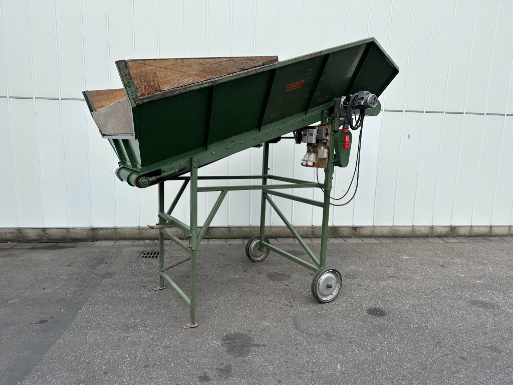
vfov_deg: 56.8
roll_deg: -2.5
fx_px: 356
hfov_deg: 71.6
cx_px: 256
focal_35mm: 24
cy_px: 192
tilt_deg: -10.4
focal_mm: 6.86
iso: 80
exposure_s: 1/1639
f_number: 1.78
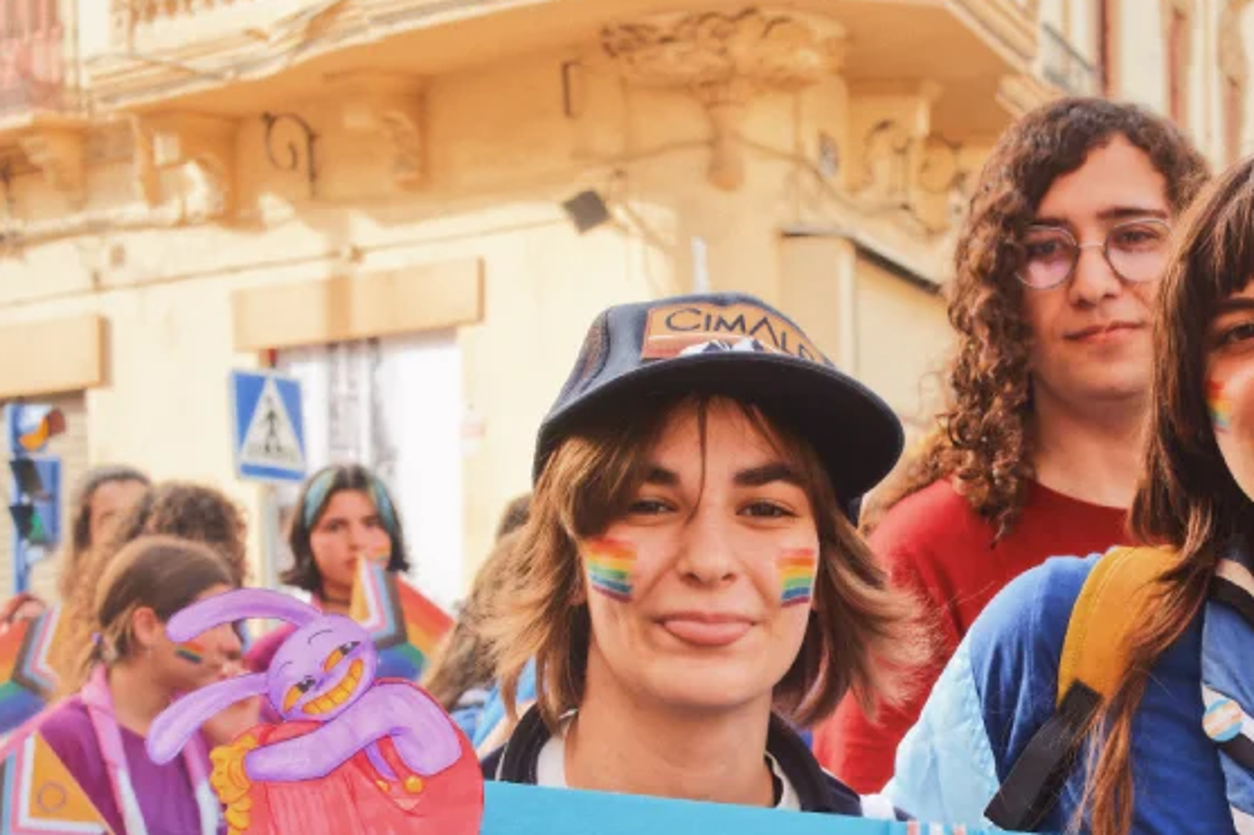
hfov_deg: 24.8
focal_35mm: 81
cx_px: 939
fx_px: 2821
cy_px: 701
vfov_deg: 16.7
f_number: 5
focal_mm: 27
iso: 160
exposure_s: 1/170
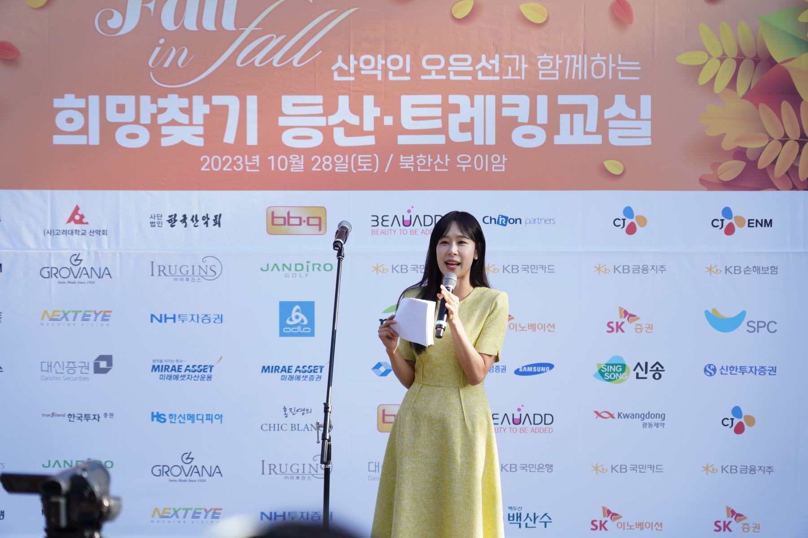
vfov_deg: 15.9
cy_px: 269
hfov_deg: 23.6
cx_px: 404
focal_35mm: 86
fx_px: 1930
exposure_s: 1/200
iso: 100
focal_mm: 86
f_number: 4
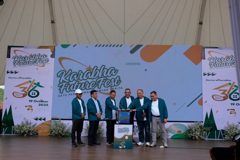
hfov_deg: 54.4
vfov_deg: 37.9
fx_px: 233
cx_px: 120
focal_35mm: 35
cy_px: 80
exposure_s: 1/150
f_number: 7.1
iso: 200
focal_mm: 23.3
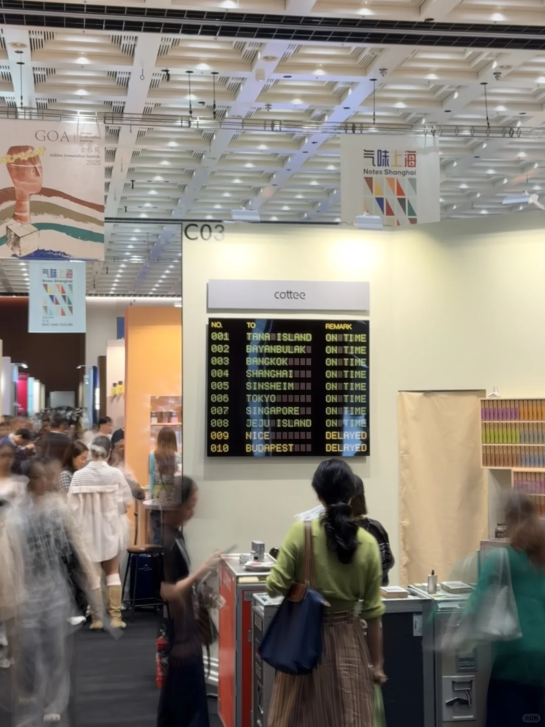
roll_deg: +0.8
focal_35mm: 48
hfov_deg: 30.3
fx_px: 1008
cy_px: 364
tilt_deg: +3.5
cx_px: 272
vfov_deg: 39.7
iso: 100
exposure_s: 1/100
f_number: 1.78
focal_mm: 6.76
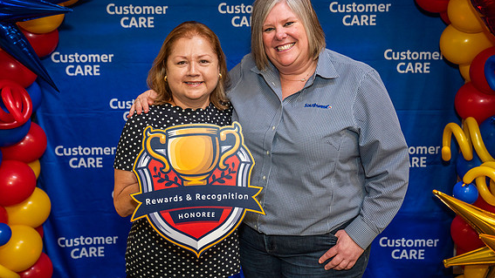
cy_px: 110
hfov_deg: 45.5
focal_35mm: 45
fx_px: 591
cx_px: 245
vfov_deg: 26.5
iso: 1250
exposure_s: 1/160
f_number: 4
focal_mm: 42
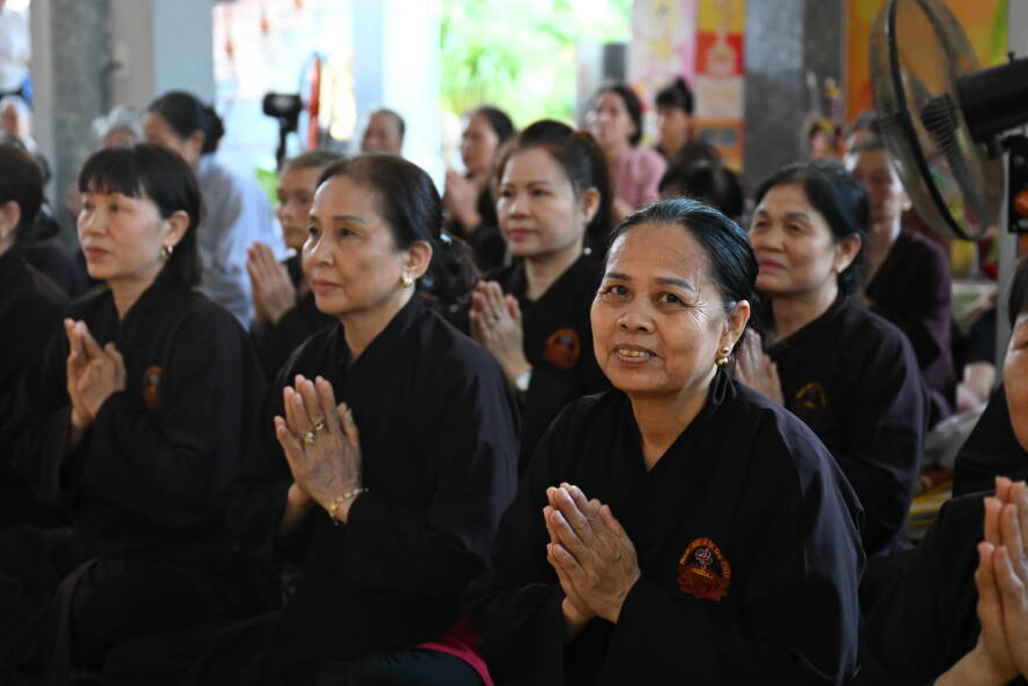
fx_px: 1771
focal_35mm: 62
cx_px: 389
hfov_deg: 32.2
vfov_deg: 21.9
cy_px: 321
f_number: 2.8
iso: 2500
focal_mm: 46
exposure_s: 1/320
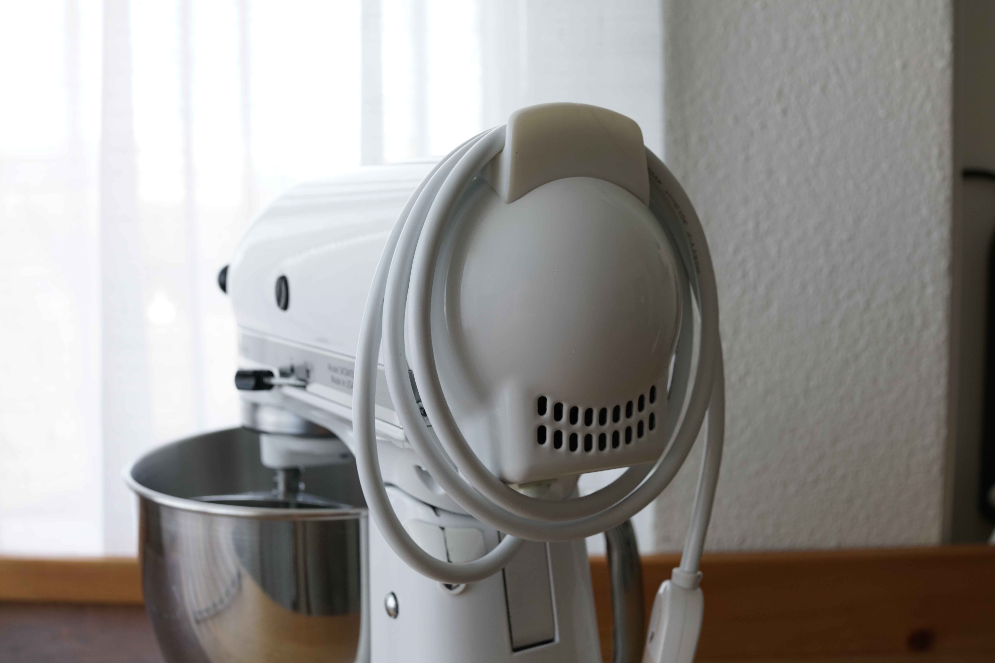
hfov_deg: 54.4
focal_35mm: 35
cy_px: 332
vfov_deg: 37.9
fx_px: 967
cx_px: 498
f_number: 8
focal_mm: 35
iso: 800
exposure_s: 1/60
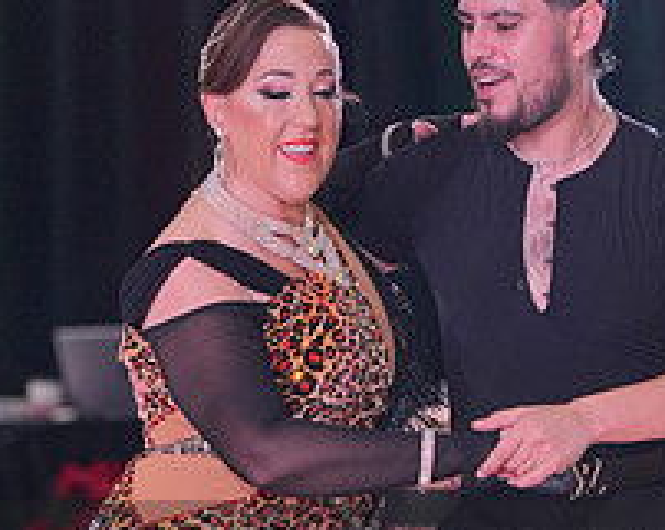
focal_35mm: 421
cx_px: 420
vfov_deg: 3.7
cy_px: 612
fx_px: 8274
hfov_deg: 4.6
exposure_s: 1/500
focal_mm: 156
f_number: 4
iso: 1600
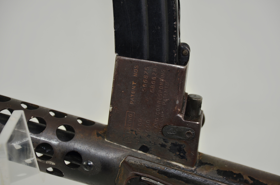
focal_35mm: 142
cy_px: 92
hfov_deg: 14.4
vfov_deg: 9.6
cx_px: 140
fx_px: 1106
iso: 200
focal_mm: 95
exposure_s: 1/160
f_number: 5.6
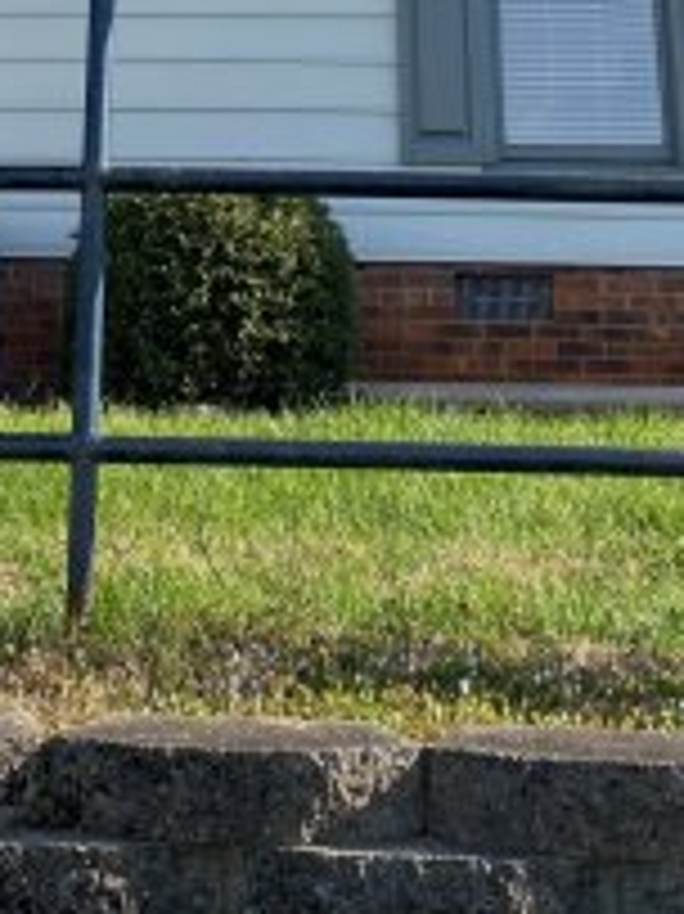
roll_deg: -1.8
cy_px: -252
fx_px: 2031
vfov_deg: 22.8
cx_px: 198
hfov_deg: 19.0
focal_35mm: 77
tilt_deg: +21.1
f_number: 1.8
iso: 32
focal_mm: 4.25
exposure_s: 1/1125
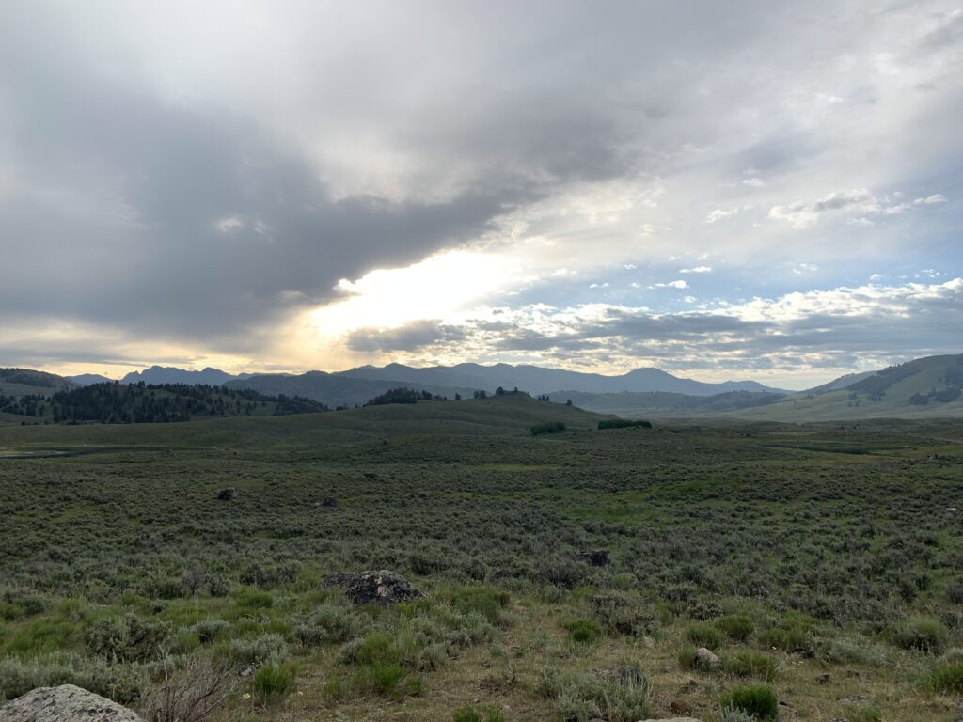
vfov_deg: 53.1
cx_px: 482
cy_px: 361
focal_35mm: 26
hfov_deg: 67.3
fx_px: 723
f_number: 1.8
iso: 25
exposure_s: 1/1350
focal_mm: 4.25
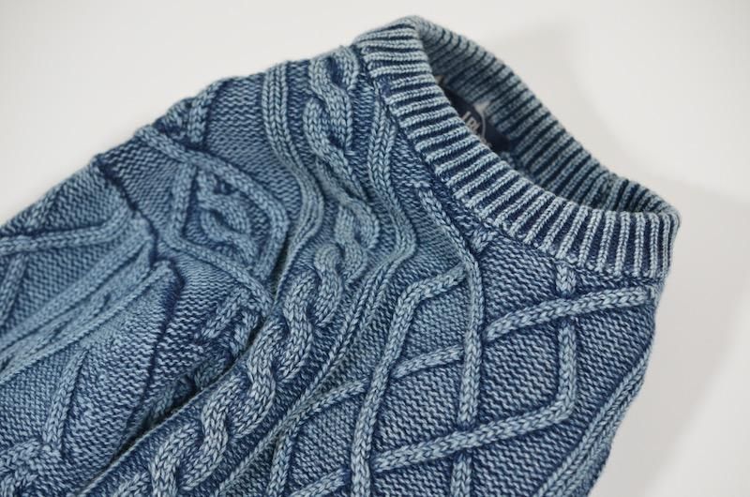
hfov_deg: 33.5
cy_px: 248
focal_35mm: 60
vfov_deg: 22.5
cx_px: 375
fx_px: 1248
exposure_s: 1/80
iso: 400
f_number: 4.5
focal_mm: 40
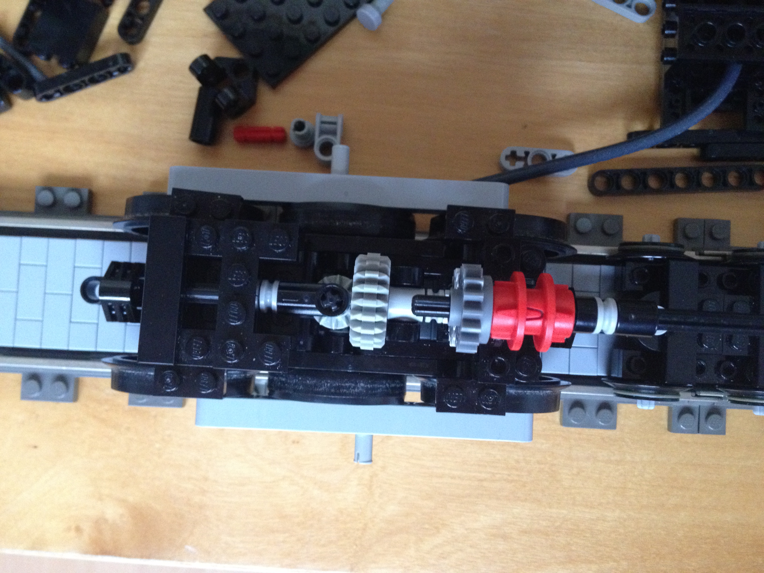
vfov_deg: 40.7
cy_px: 286
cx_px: 382
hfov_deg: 52.6
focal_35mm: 35
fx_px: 772
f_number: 2.4
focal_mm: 4.28
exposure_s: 1/15
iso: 500
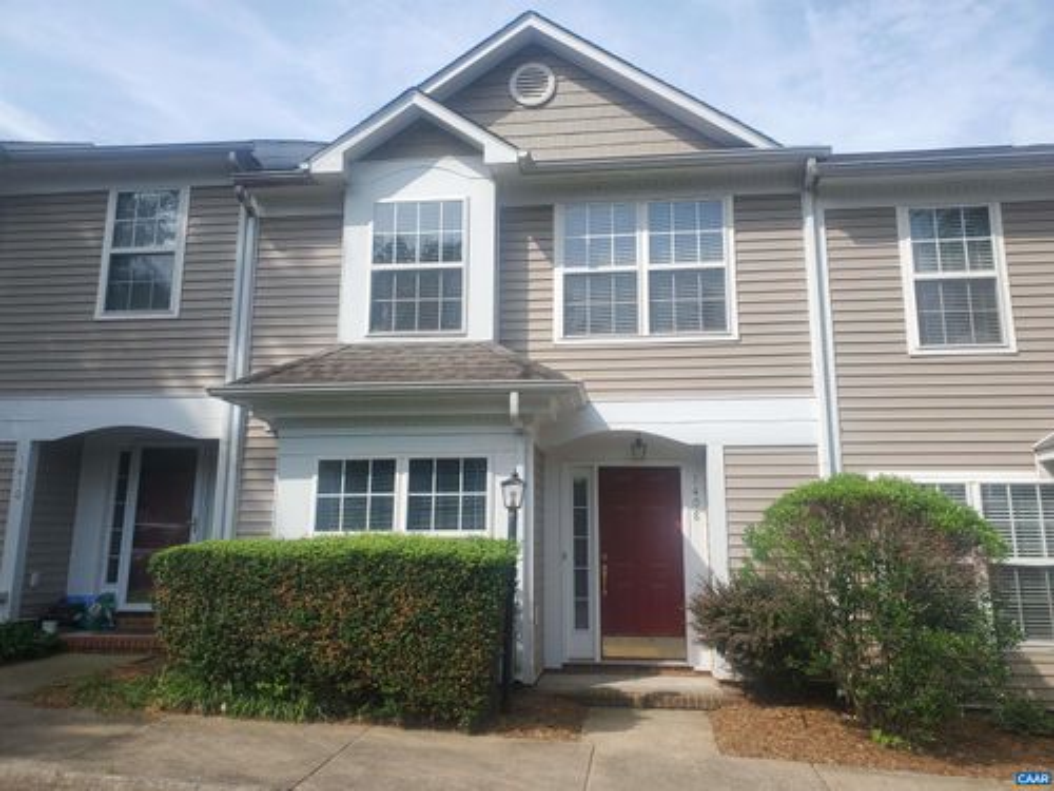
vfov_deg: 53.1
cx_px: 527
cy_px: 396
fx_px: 792
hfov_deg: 67.3
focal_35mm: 26
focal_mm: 4.3
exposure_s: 1/1380
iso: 50
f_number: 2.4
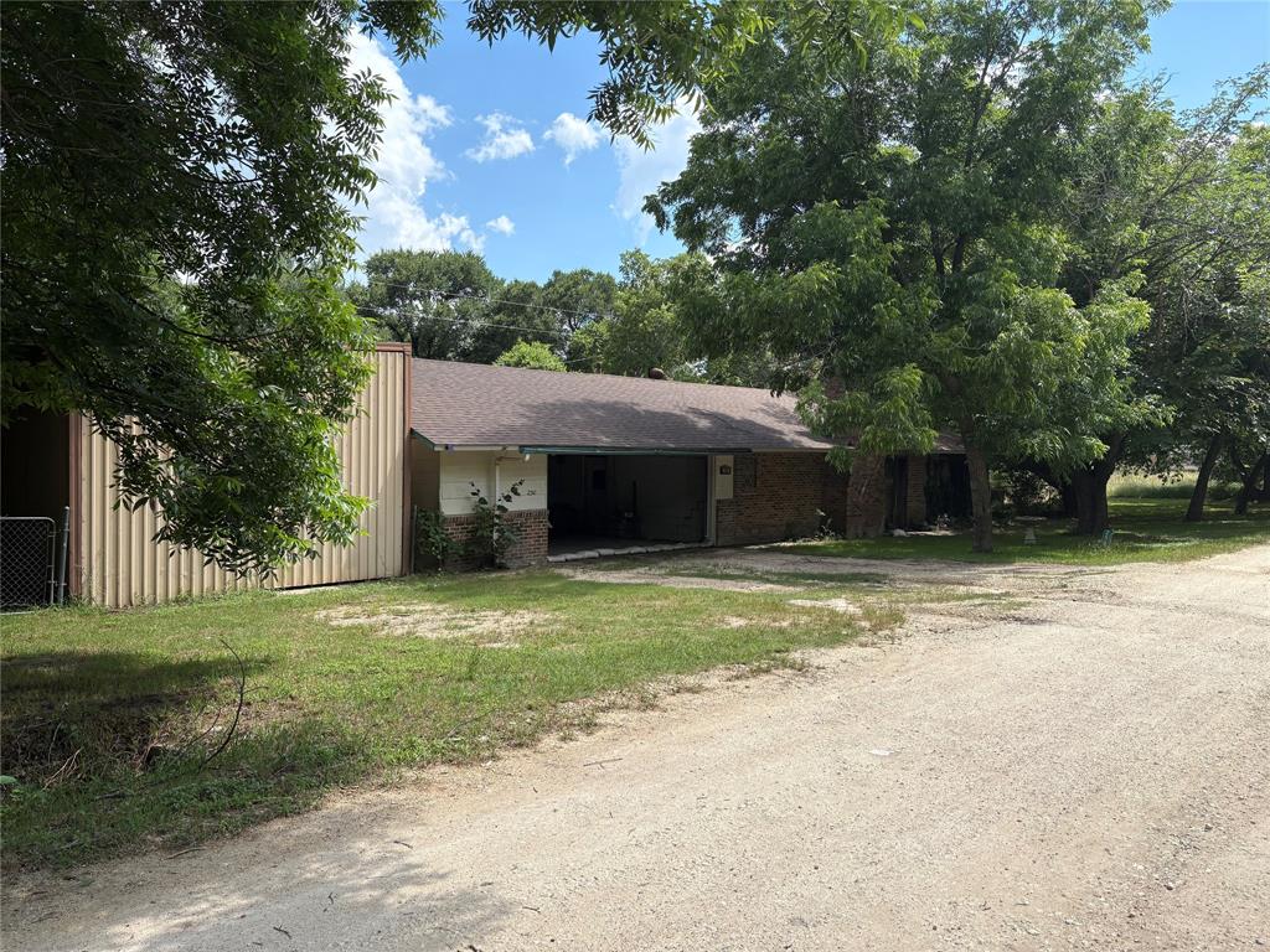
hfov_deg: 67.3
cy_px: 476
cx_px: 635
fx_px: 954
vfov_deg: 53.1
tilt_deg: -1.3
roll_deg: +0.2
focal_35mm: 26
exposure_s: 1/2538
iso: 50
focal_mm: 5.96
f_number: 1.6
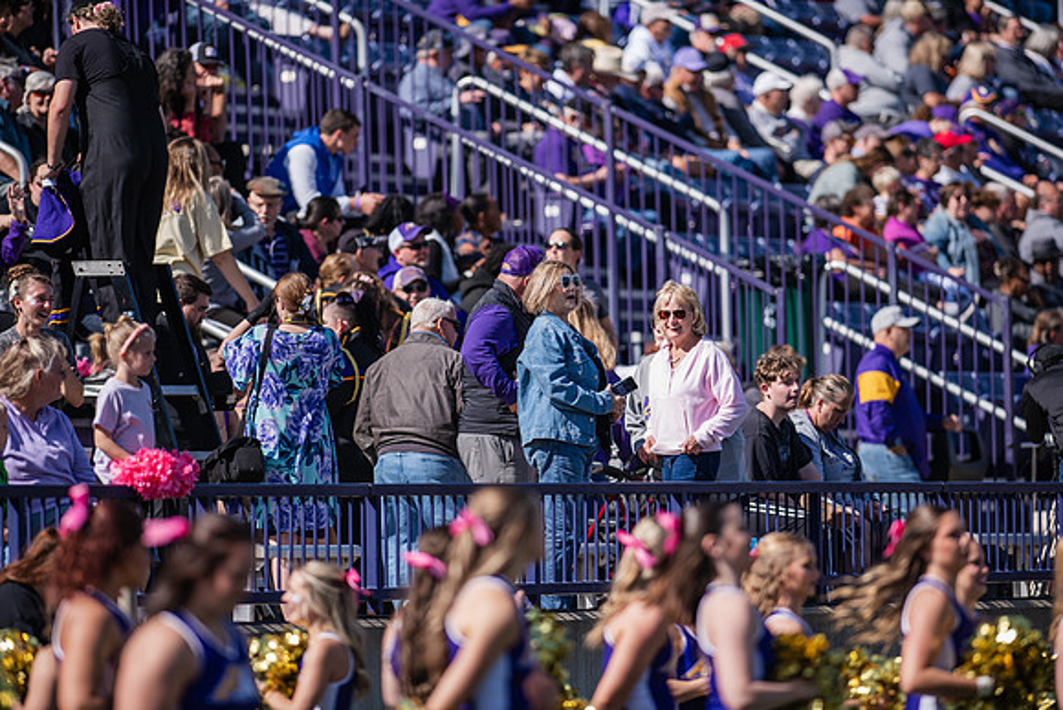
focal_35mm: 300
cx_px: 532
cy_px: 355
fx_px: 8860
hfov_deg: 6.9
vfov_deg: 4.6
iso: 80
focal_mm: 300
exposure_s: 1/1250
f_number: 3.2
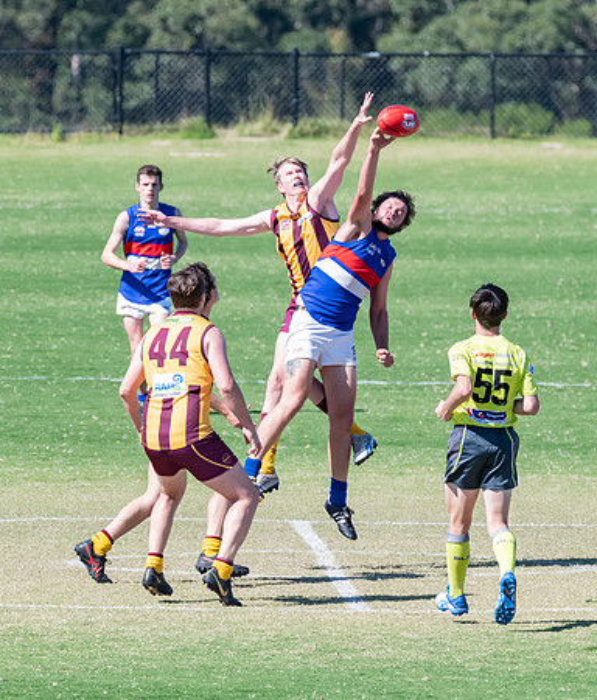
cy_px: 354
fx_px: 14862
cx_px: 314
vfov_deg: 2.7
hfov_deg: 2.3
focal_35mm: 699
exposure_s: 1/2000
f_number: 8
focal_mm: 320
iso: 1000
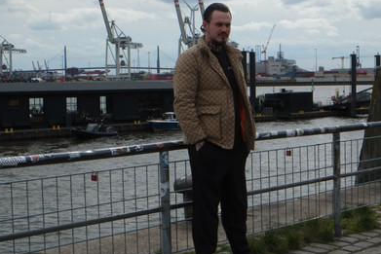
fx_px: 730
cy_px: 126
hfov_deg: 29.2
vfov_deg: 19.8
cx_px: 205
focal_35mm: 69
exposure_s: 1/500
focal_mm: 35.8
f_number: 22
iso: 1600
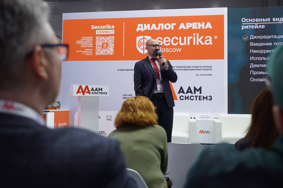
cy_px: 94
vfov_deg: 32.6
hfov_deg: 47.4
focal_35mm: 41
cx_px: 142
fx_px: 322
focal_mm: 41
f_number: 4
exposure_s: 1/100
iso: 640
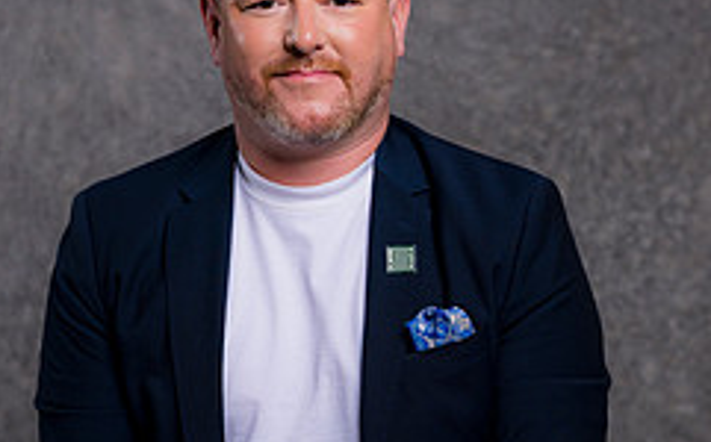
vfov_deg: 8.1
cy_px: 365
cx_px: 333
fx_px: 3135
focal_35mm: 162
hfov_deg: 12.9
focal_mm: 85
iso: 100
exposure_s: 1/200
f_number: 5
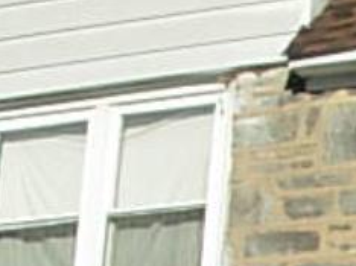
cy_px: 524
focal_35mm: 234
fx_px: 2404
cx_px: 849
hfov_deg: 7.9
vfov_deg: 6.2
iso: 50
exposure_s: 1/512
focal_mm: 6.3
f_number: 4.9
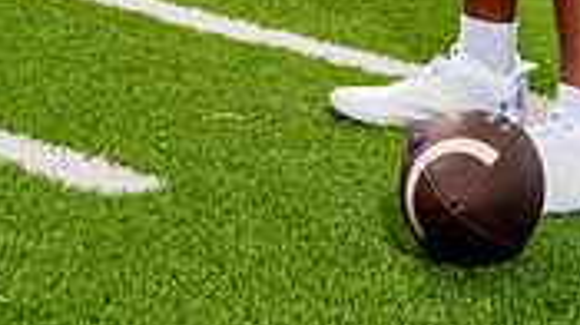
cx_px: 461
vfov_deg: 8.4
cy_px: -388
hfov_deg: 15.8
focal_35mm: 135
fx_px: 2074
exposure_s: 1/640
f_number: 5.6
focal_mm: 50
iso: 100
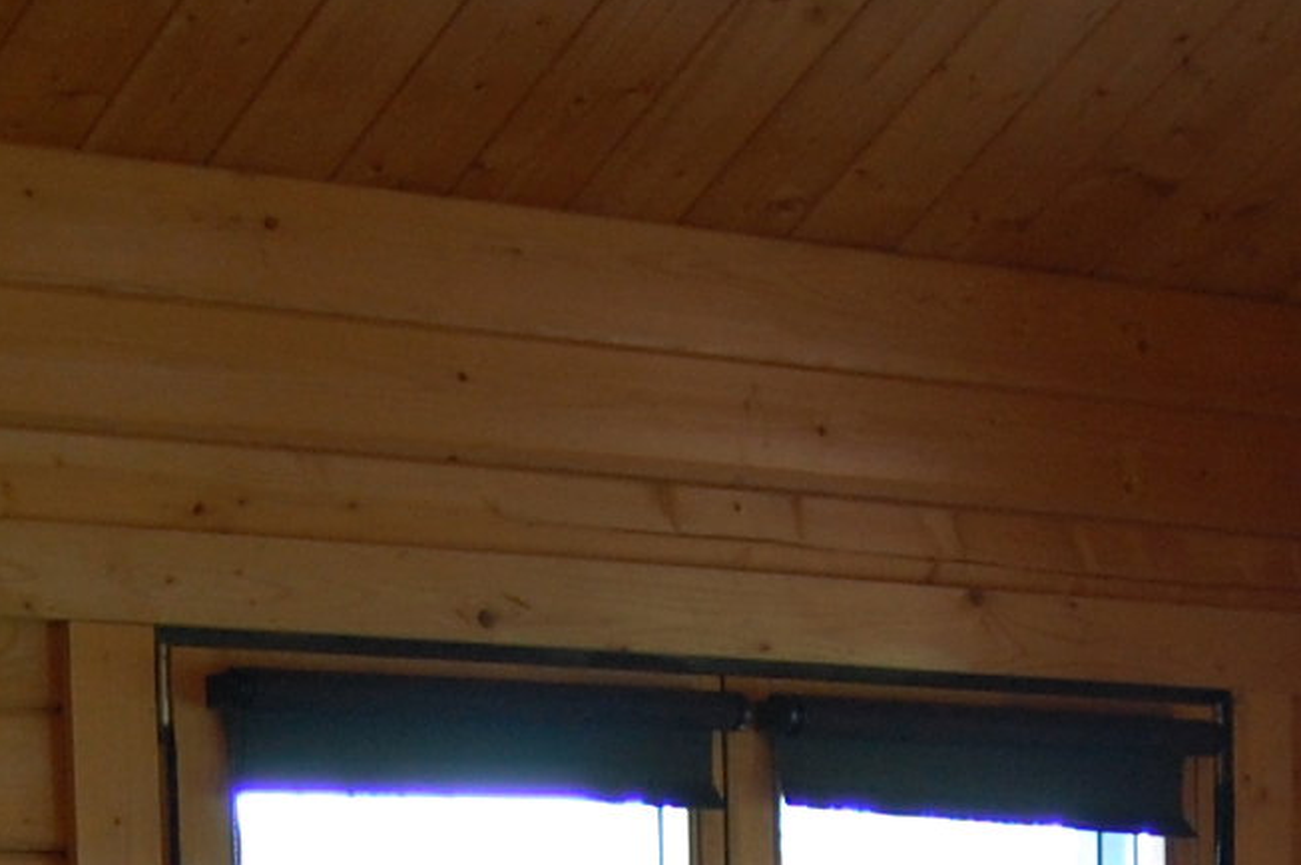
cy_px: 1840
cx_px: 759
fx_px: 4740
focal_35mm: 131
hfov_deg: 15.6
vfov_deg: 9.6
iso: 400
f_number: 3.5
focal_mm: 19
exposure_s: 1/40
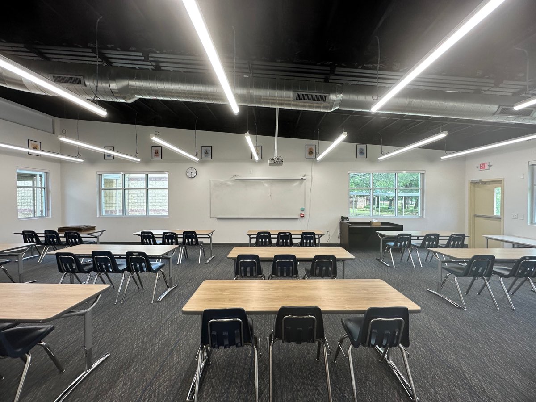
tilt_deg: -0.2
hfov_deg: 102.1
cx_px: 268
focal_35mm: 14
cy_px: 201
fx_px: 217
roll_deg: +0.0
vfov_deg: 85.7
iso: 64
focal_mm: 2.22
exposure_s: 1/120
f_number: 2.2
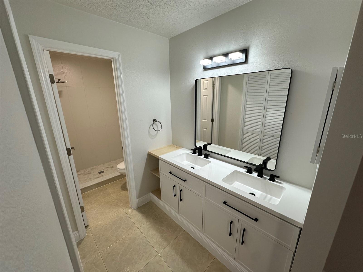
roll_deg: +0.6
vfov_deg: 85.7
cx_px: 182
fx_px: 147
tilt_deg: -15.2
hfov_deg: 102.1
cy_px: 136
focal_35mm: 14
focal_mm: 2.22
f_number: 2.2
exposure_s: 1/120
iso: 160
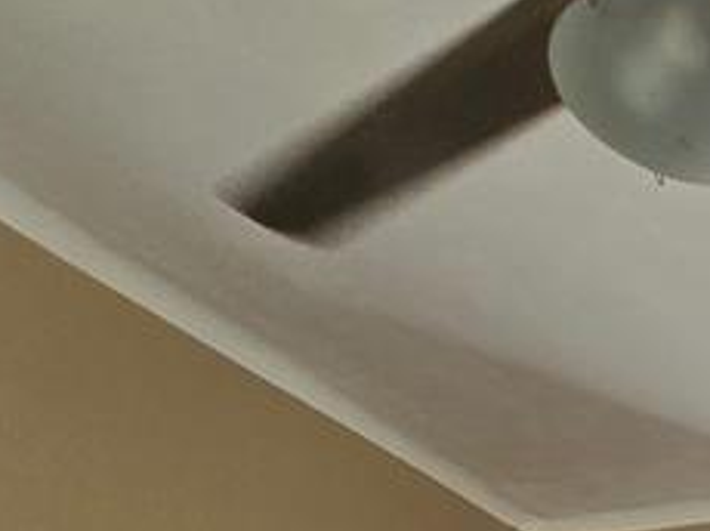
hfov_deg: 23.7
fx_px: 1188
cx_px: 1155
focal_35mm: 58
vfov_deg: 17.1
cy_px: 1105
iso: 100
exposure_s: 1/100
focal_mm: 2.2
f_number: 2.2
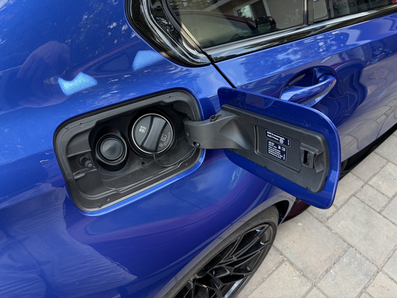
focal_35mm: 26
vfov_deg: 53.1
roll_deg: -8.9
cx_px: 198
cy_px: 149
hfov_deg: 67.3
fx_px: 298
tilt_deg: -41.8
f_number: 1.6
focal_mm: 5.96
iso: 100
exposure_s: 1/182
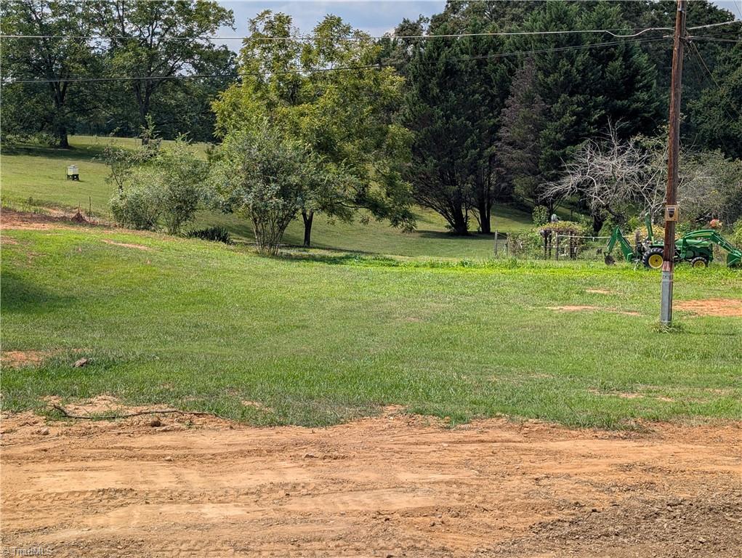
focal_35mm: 49
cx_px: 371
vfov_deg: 29.7
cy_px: 279
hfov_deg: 38.9
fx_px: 1051
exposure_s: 1/1266
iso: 23
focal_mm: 6.9
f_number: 1.68
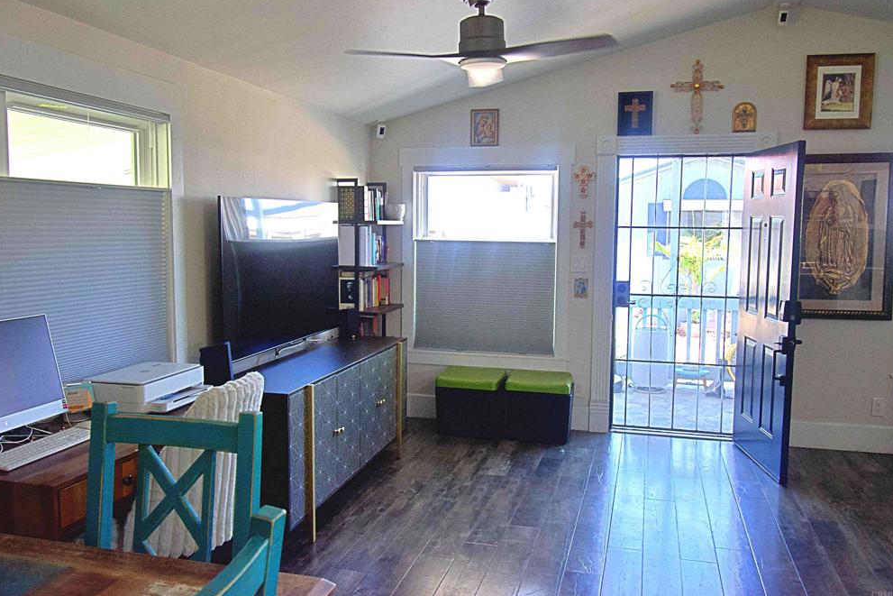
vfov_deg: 42.3
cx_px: 440
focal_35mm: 31
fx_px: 769
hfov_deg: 60.3
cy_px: 291
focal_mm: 20
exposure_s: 1/125
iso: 1100
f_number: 5.6
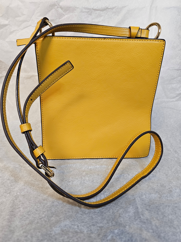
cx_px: 90
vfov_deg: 73.9
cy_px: 121
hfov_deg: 58.9
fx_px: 160
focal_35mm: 23
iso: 250
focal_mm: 6.3
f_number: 1.7
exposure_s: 1/120
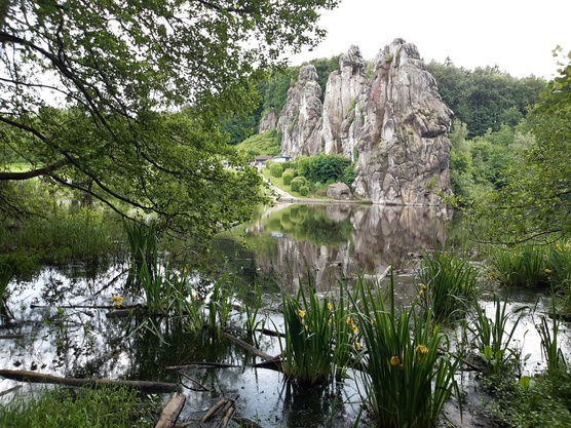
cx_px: 286
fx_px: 429
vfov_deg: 53.1
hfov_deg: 67.3
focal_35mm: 26
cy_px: 214
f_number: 1.7
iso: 40
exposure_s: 1/120
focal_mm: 3.92
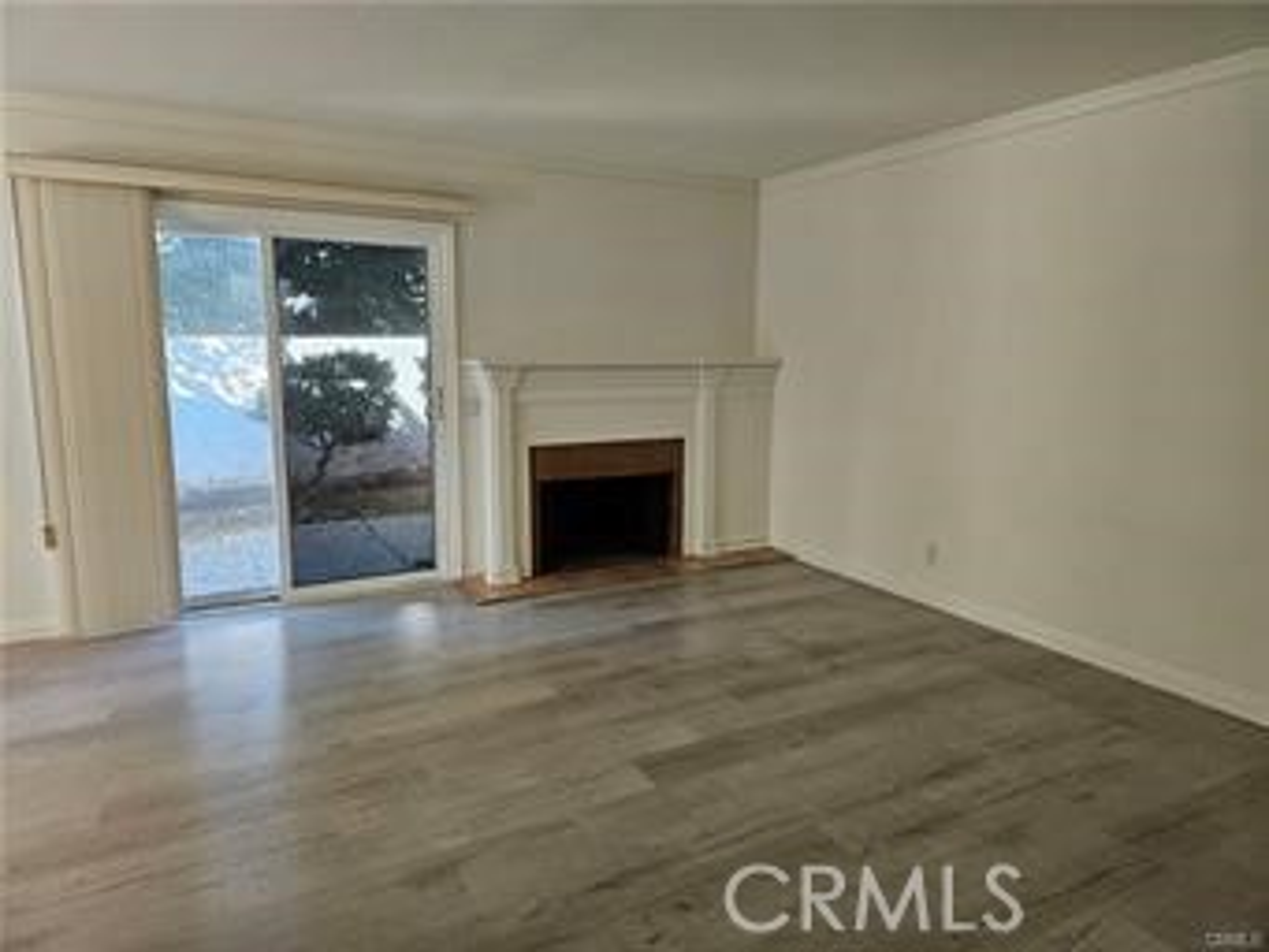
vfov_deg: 58.9
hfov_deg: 73.9
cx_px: 634
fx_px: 843
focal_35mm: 23
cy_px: 476
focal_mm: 5.4
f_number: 1.8
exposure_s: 1/120
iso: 250
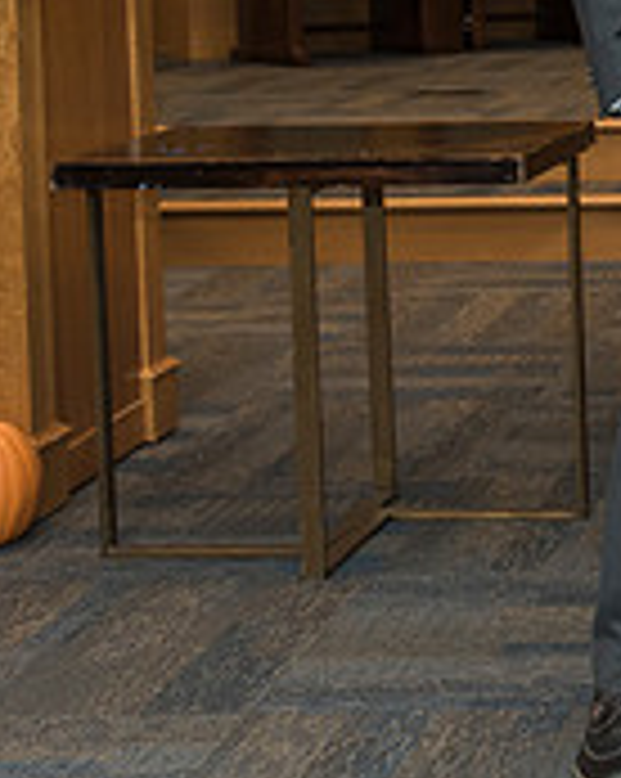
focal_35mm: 105
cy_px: -16
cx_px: 1028
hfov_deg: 13.5
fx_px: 2417
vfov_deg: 17.8
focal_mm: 32
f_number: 4
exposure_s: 1/200
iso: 1000
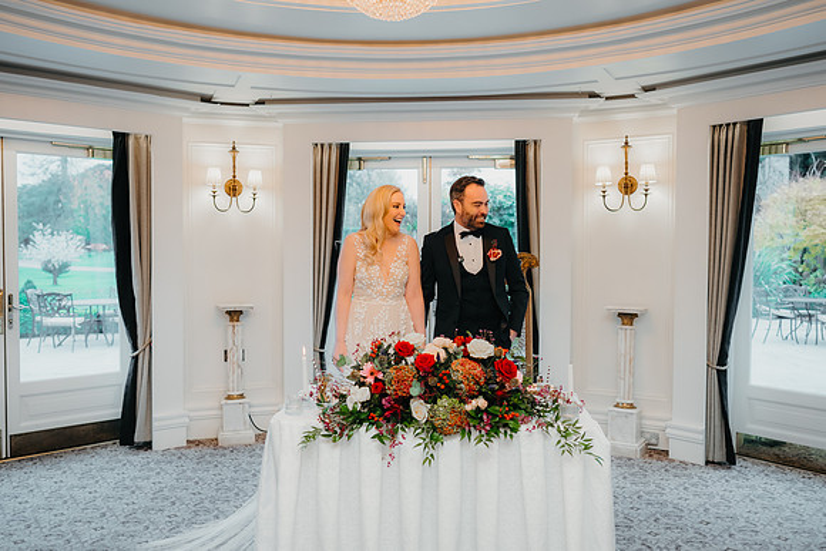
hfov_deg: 61.3
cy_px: 266
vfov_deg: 43.1
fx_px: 697
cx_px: 400
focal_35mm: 30
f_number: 2
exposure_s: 1/200
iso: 400
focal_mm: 24
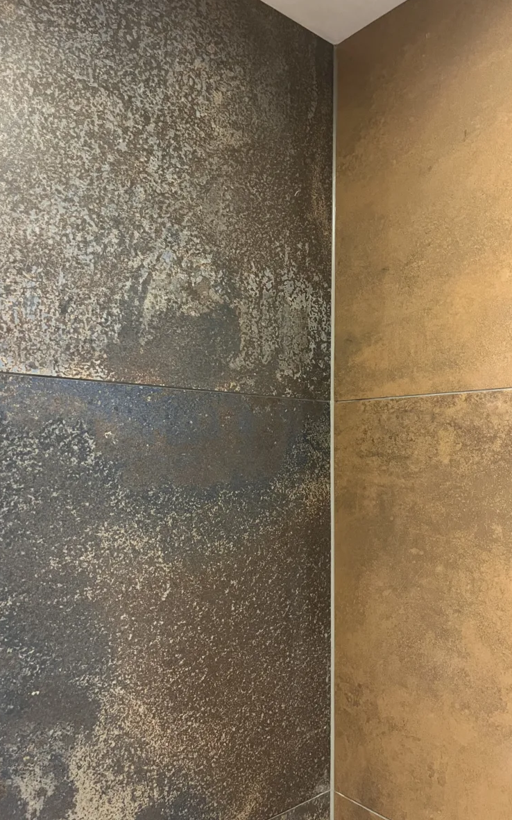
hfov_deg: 44.5
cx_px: 266
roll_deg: -0.1
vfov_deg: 66.5
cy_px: 404
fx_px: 625
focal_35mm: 28
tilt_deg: +3.7
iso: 640
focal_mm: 5.1
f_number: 1.6
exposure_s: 1/36
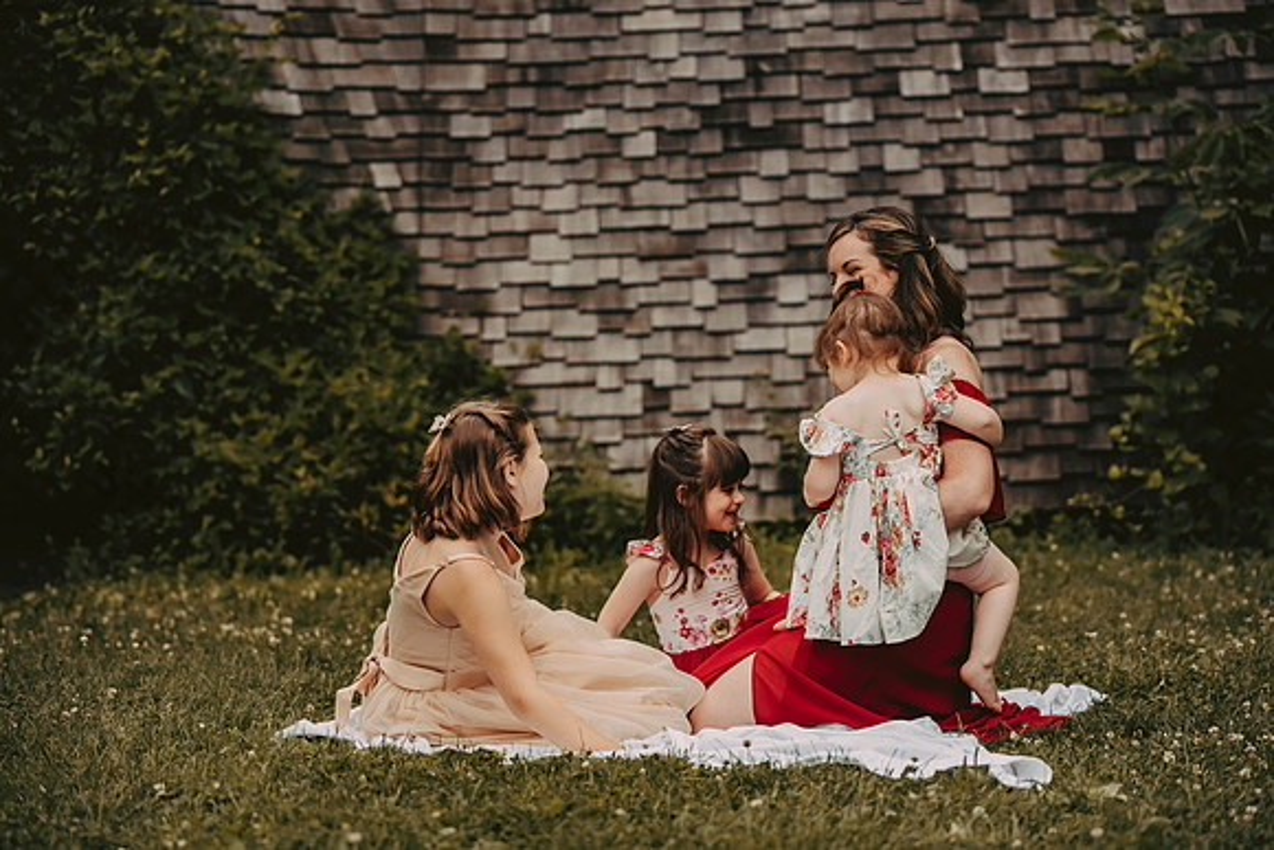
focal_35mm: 100
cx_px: 637
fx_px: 3540
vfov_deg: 13.7
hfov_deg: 20.4
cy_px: 425
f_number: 2.8
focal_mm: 100
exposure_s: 1/4000
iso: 640
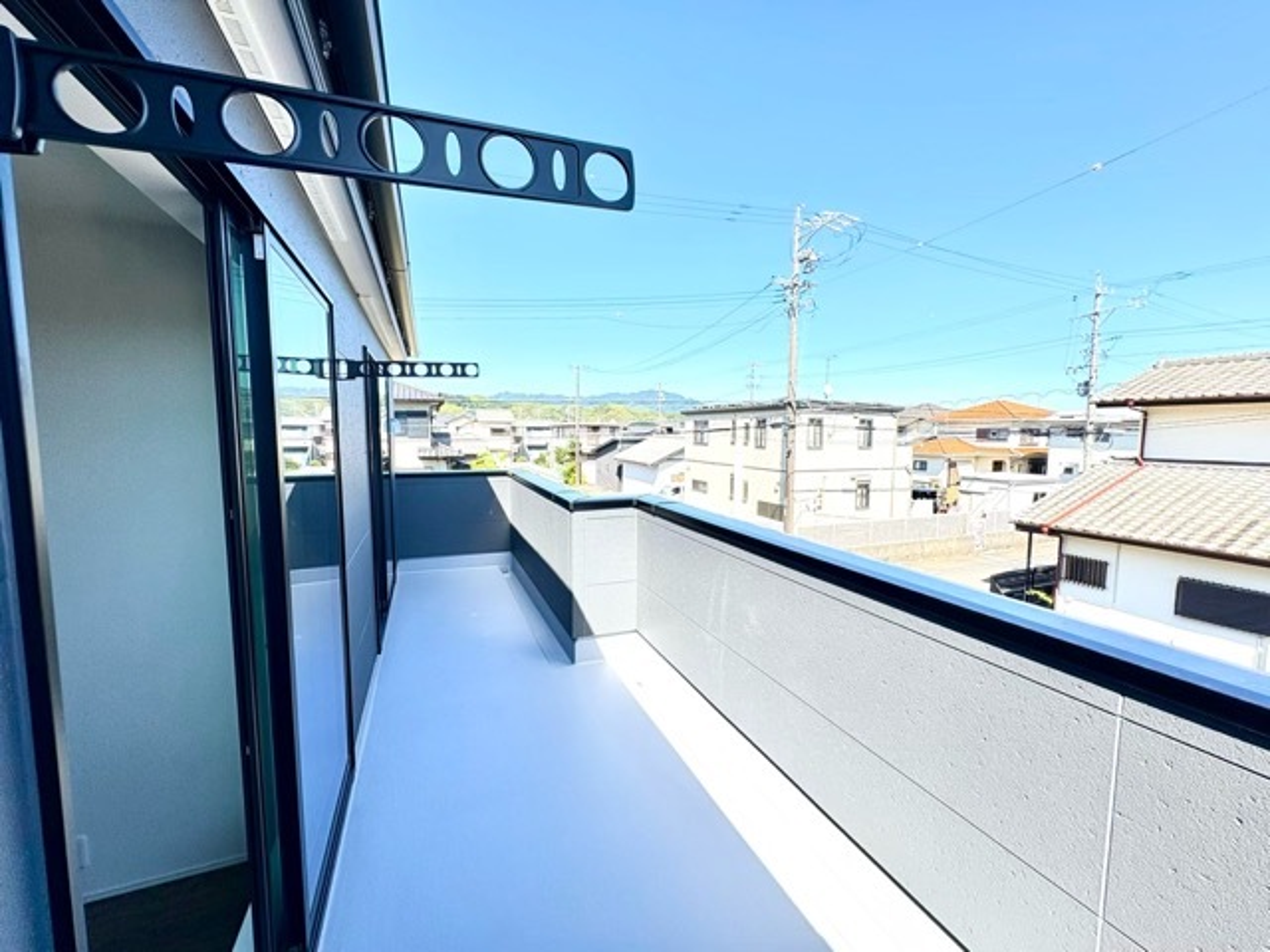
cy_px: 476
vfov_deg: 85.7
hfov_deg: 102.1
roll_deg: -0.3
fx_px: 514
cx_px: 635
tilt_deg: -4.9
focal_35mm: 14
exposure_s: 1/600
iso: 64
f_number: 2.2
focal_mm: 2.22
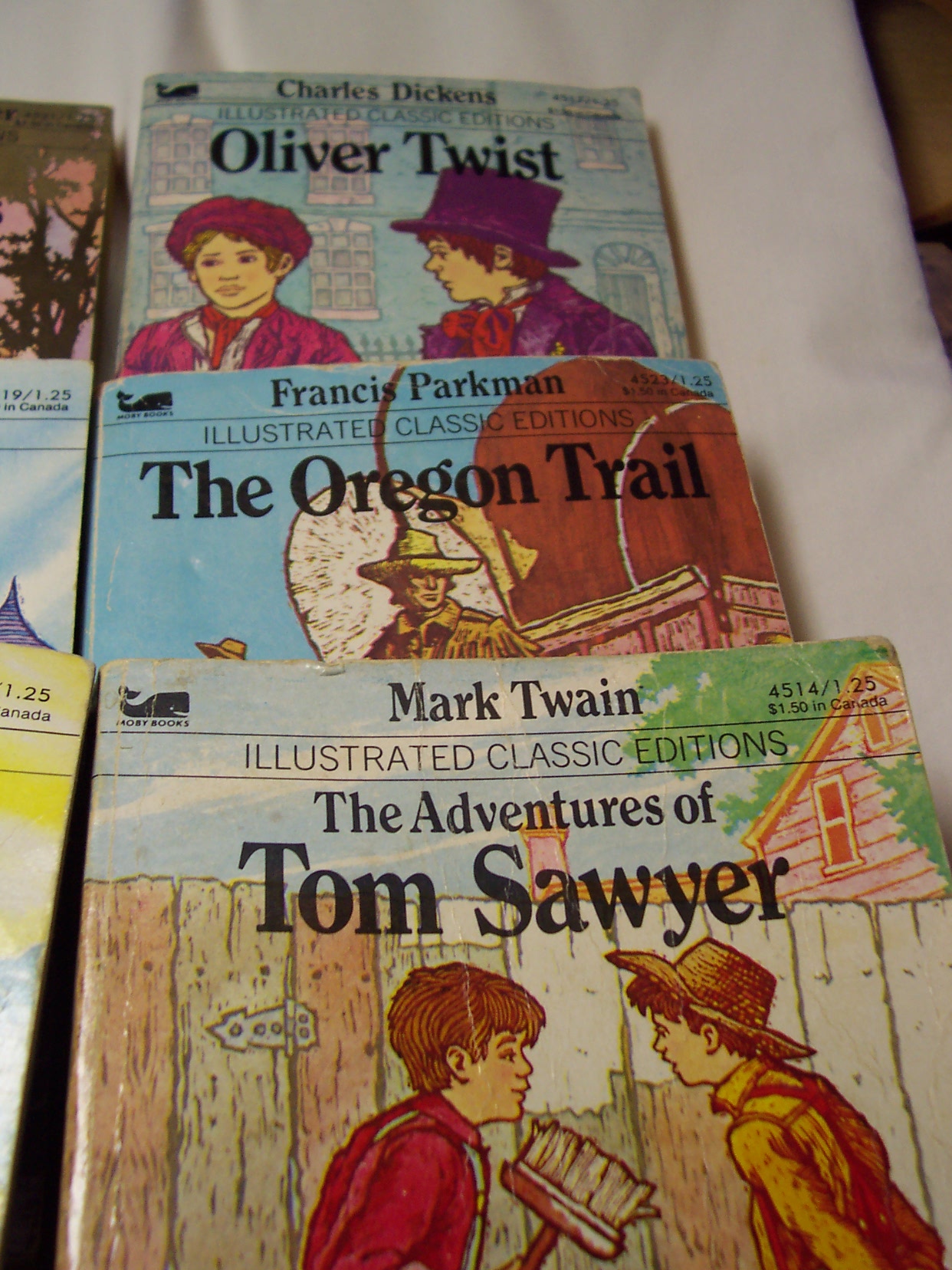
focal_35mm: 37
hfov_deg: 38.7
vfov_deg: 50.1
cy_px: 635
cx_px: 476
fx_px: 1357
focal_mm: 5.6
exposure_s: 1/60
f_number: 2.8
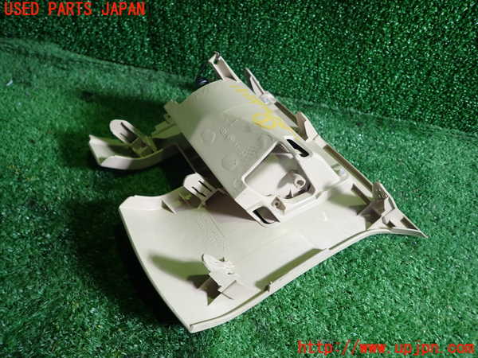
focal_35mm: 25
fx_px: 345
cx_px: 239
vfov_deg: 54.9
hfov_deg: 69.4
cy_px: 179
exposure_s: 1/60
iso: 200
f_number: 2
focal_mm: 4.5
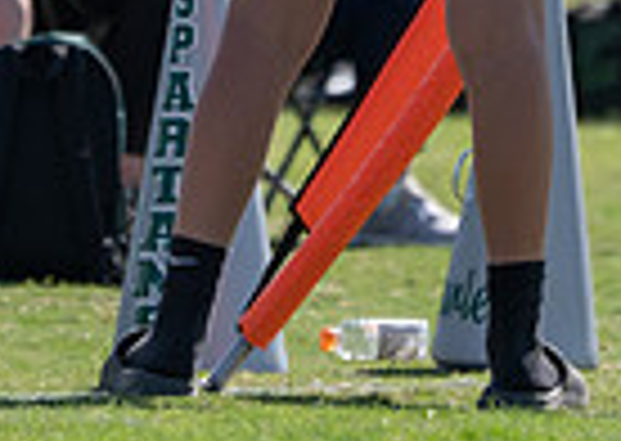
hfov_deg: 1.4
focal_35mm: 1467
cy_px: -320
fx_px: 25823
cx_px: 423
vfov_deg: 1.0
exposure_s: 1/1600
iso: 320
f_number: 5.6
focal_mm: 333
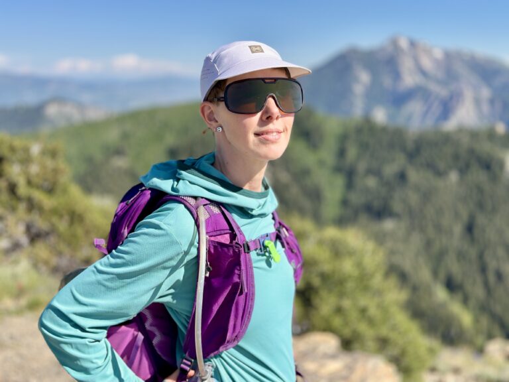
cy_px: 191
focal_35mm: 48
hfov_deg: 39.7
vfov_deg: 30.3
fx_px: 706
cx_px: 254
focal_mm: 6.86
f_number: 1.78
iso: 100
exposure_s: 1/4184
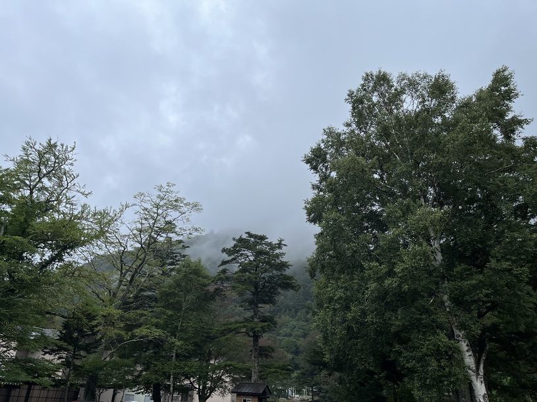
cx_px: 268
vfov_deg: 53.1
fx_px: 403
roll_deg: -4.2
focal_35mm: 26
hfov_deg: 67.3
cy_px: 201
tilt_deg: +25.0
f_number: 1.6
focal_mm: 5.1
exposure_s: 1/1580
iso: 50
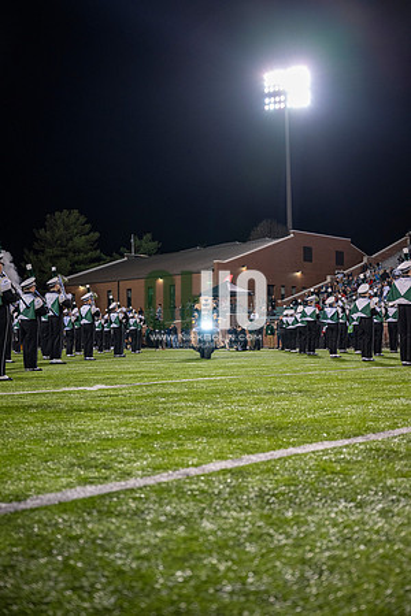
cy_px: 308
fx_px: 719
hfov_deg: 31.9
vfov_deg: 46.4
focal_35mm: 42
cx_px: 206
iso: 1250
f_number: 3.2
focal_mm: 42
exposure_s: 1/500
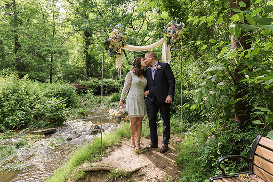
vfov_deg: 51.1
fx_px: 191
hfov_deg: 71.2
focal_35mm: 25
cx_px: 140
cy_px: 91
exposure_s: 1/400
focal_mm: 24
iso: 200
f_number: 4
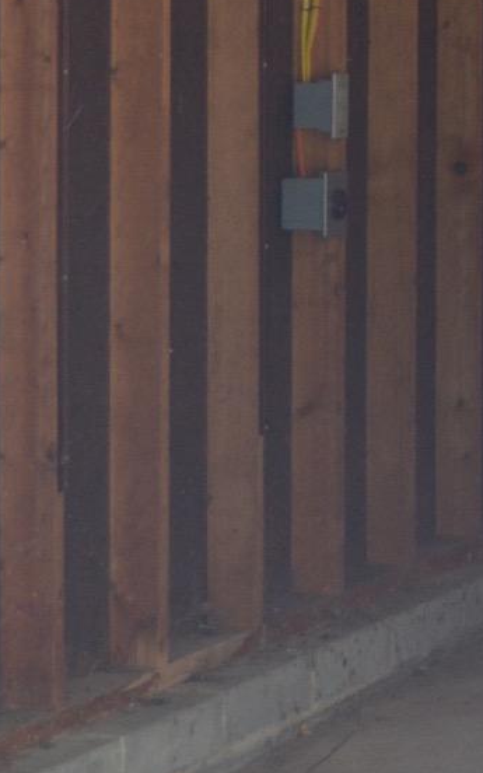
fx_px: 3812
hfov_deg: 7.0
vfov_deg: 11.5
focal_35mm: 181
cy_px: 168
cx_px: 980
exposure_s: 1/60
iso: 500
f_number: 4.8
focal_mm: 32
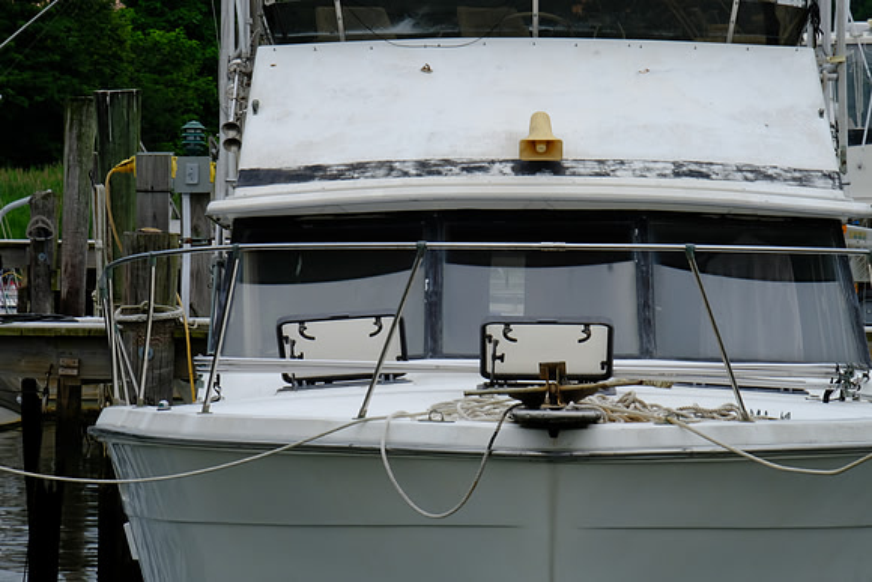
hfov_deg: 7.2
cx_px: 436
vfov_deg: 4.8
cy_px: 291
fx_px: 6905
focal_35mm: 285
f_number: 22
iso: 400
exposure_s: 1/58
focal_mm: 190.3
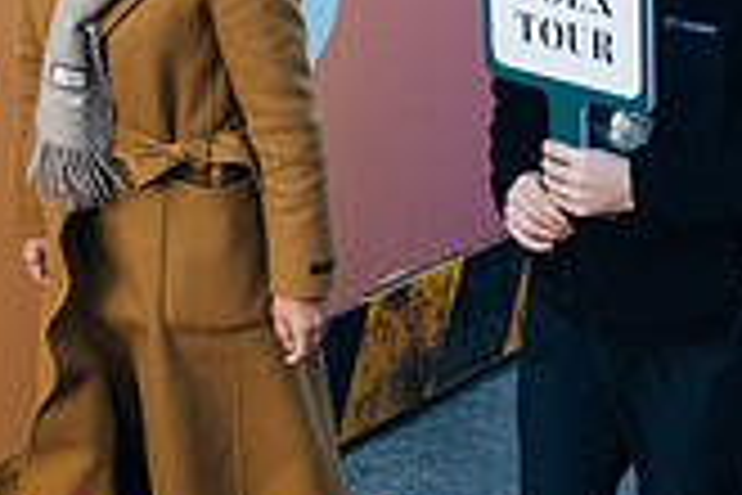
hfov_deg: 22.4
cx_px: 697
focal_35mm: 88
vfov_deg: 15.4
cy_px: 65
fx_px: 1814
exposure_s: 1/250
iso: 400
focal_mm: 16.5
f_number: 3.2
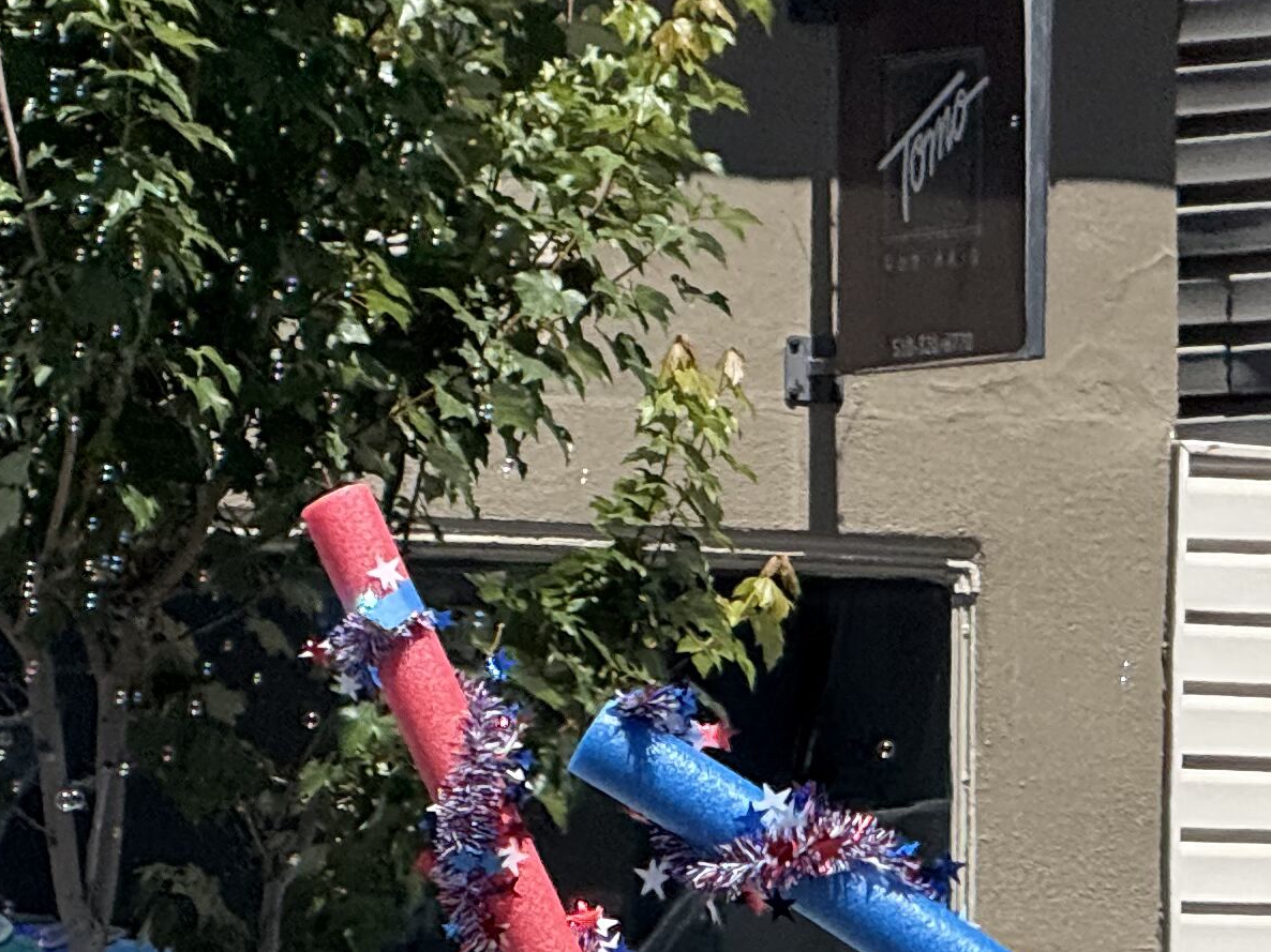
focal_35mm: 408
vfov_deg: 3.6
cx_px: 1410
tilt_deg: -0.2
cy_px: 1421
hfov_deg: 4.8
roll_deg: -0.7
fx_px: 14978
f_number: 2.8
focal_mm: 15.66
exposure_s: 1/1481
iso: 64
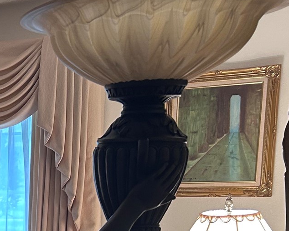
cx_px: -165
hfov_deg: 19.7
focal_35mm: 82
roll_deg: +1.0
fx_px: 701
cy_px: 301
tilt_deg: -10.4
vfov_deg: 17.5
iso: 160
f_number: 1.5
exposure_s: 1/60
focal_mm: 5.7
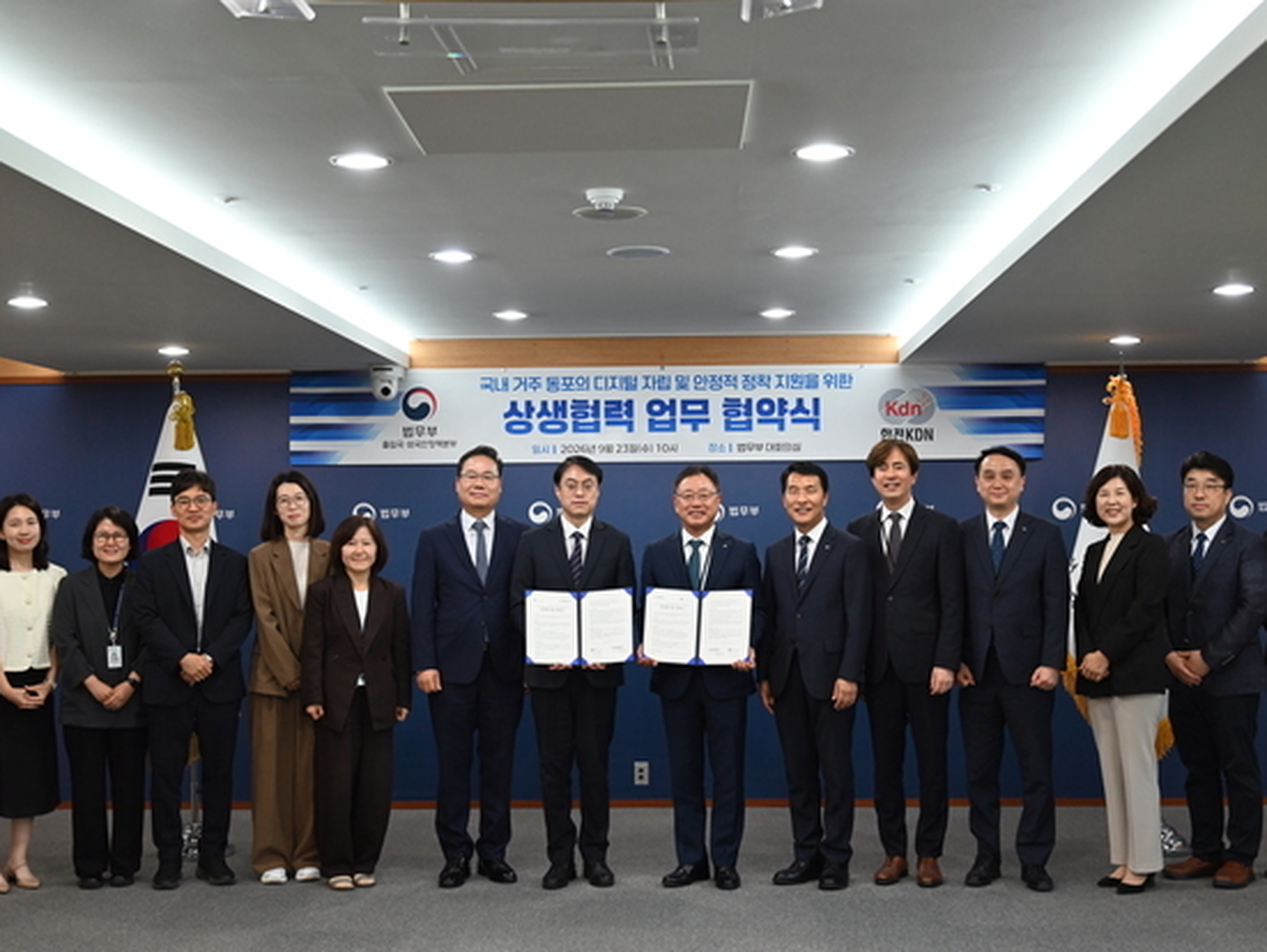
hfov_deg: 41.2
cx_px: 653
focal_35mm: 46
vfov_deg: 31.6
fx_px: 1685
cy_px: 479
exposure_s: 1/125
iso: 1400
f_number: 4
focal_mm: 42
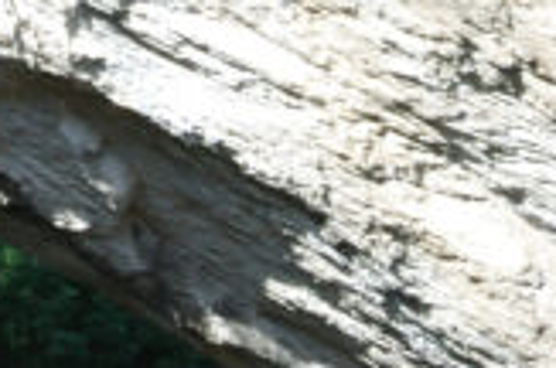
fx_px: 3268
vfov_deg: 6.1
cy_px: -596
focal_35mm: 212
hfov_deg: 8.3
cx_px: -1081
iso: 200
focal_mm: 18
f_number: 6.3
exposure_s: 1/160
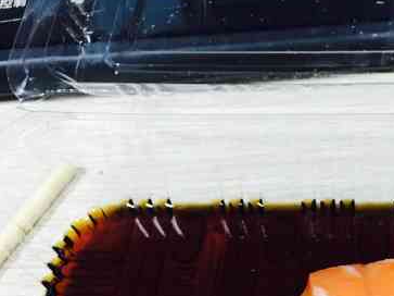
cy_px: 241
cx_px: 344
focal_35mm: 56
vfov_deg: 25.6
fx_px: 637
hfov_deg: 32.8
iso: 125
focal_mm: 4.15
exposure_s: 1/17
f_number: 2.2
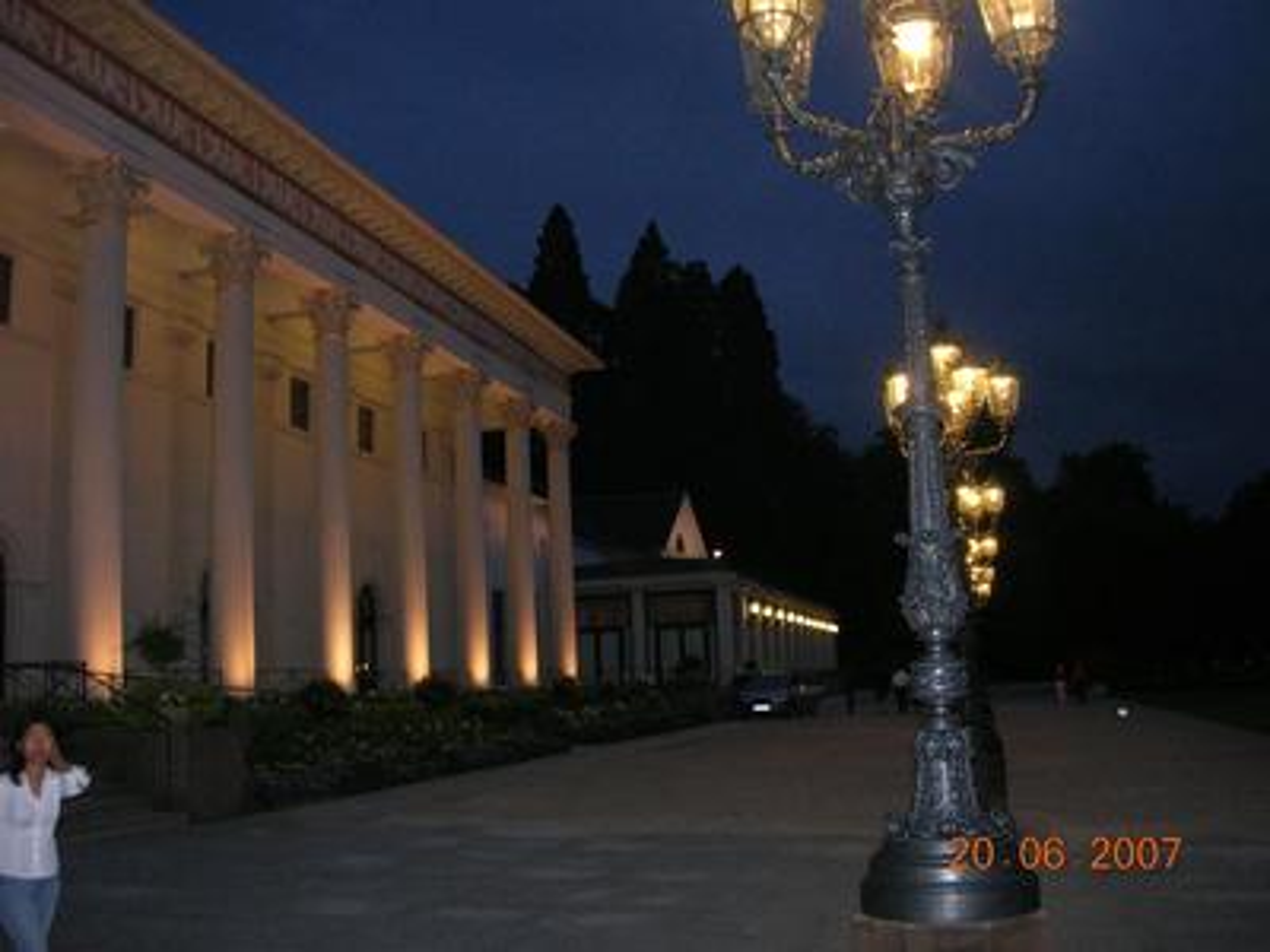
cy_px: 476
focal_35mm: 38
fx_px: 1394
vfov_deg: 37.7
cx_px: 635
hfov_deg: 49.0
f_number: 2.8
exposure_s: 1/60.1
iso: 200
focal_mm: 7.8
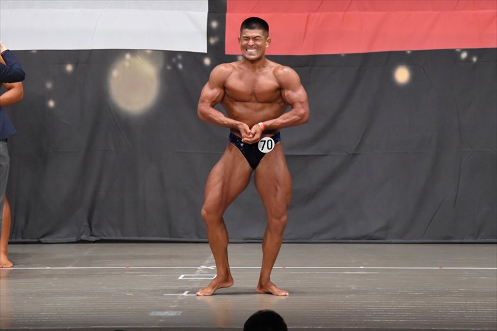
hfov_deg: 10.2
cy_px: 166
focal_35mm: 202
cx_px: 248
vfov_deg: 6.8
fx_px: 2787
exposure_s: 1/400
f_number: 5.6
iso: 6400
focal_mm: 135
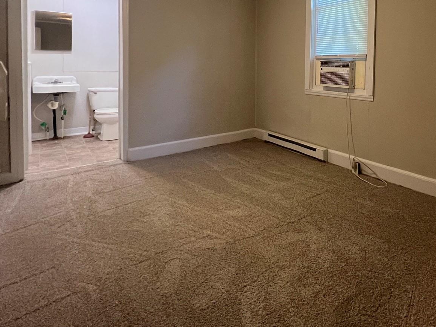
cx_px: 332
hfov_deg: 68.7
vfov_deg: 55.2
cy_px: 70
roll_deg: -0.7
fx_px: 290
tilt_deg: -1.4
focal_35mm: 23
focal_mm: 1.57
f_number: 1.8
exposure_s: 1/60
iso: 500
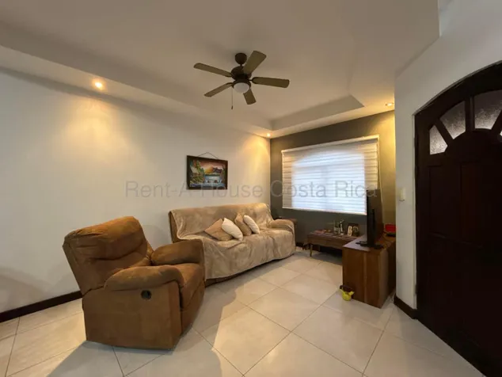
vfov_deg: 85.7
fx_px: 203
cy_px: 188
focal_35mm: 14
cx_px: 251
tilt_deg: +1.0
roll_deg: +0.8
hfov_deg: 102.0
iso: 800
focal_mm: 2.22
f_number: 2.2
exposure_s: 1/60
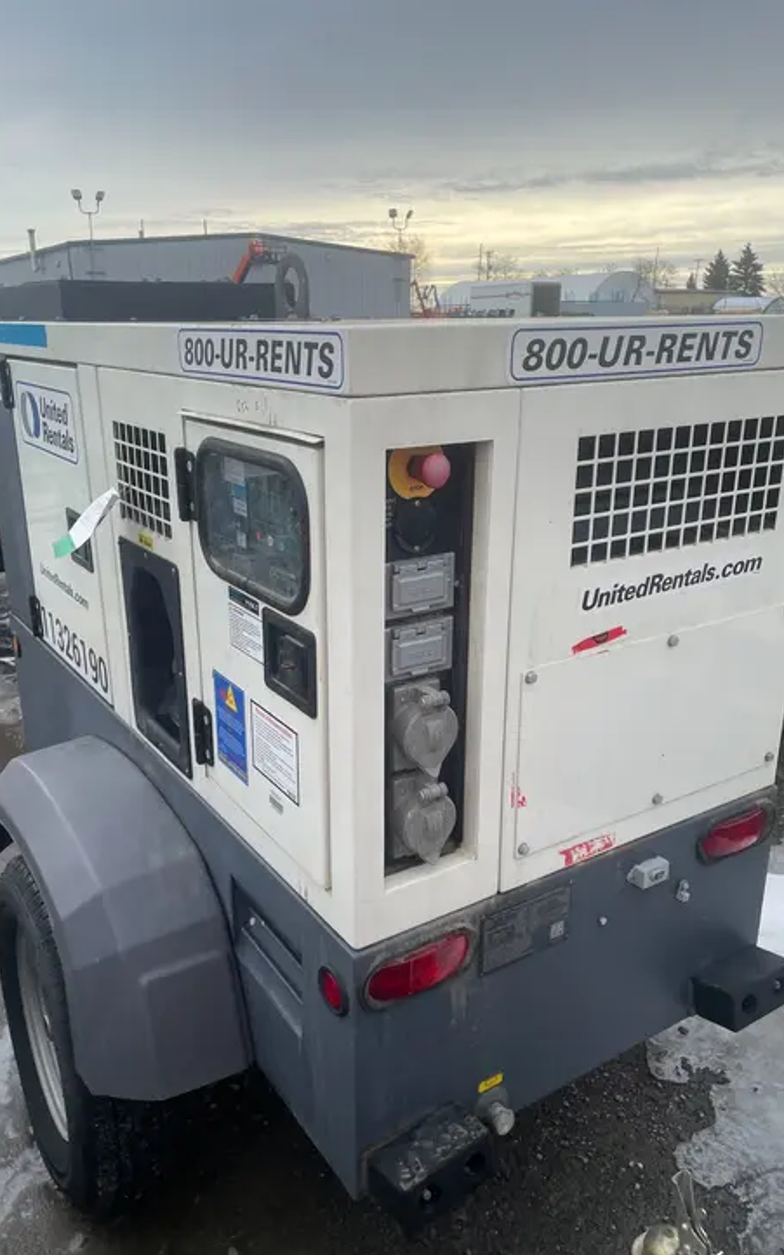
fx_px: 958
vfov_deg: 66.5
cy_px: 634
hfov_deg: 44.5
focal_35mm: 28
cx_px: 372
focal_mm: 4.2
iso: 32
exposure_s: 1/1335
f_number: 1.6
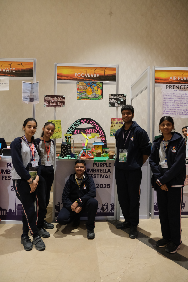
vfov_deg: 76.1
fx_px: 180
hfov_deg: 55.1
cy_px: 141
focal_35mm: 23
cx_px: 94
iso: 2500
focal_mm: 15
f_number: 3.5
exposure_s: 1/60
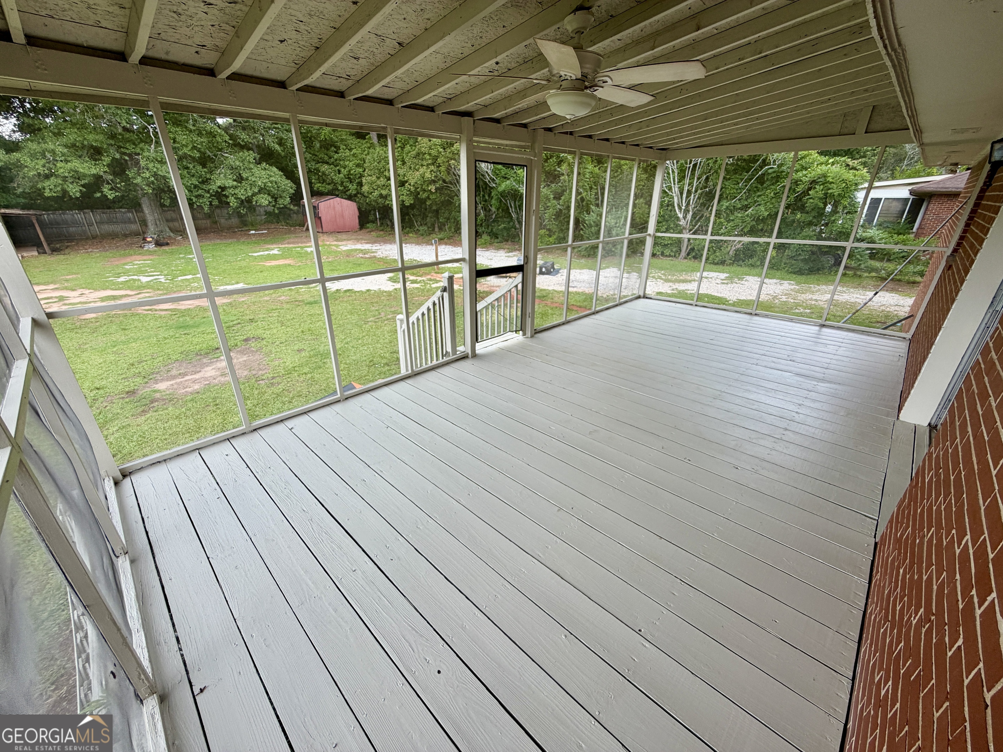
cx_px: 502
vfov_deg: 85.7
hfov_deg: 102.1
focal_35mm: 14
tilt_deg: -23.2
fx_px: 406
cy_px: 376
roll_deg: +0.9
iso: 50
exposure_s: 1/315
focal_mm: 2.22
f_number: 2.2
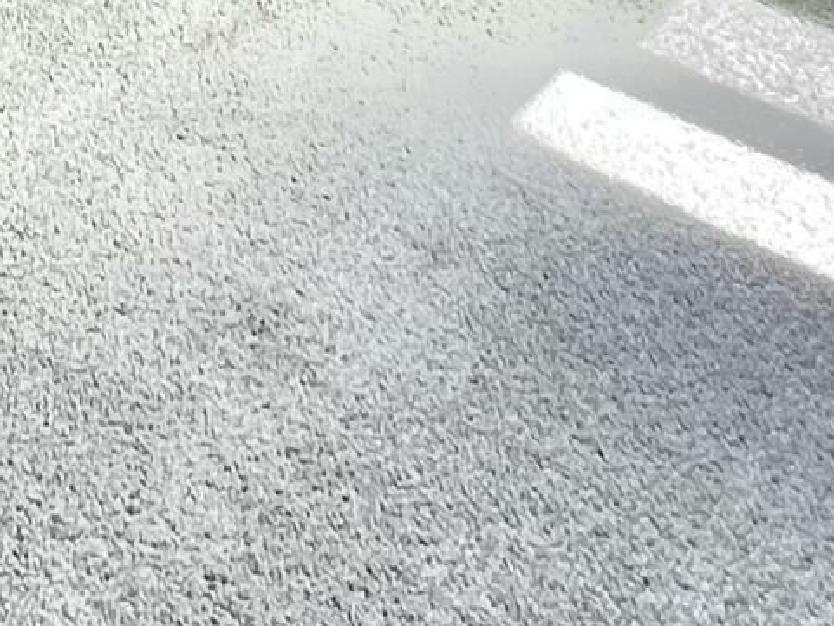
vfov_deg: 11.5
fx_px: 1952
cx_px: -92
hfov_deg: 22.7
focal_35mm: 81
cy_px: -1203
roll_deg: +0.2
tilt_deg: -3.5
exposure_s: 1/99
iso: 32
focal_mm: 1.57
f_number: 1.8
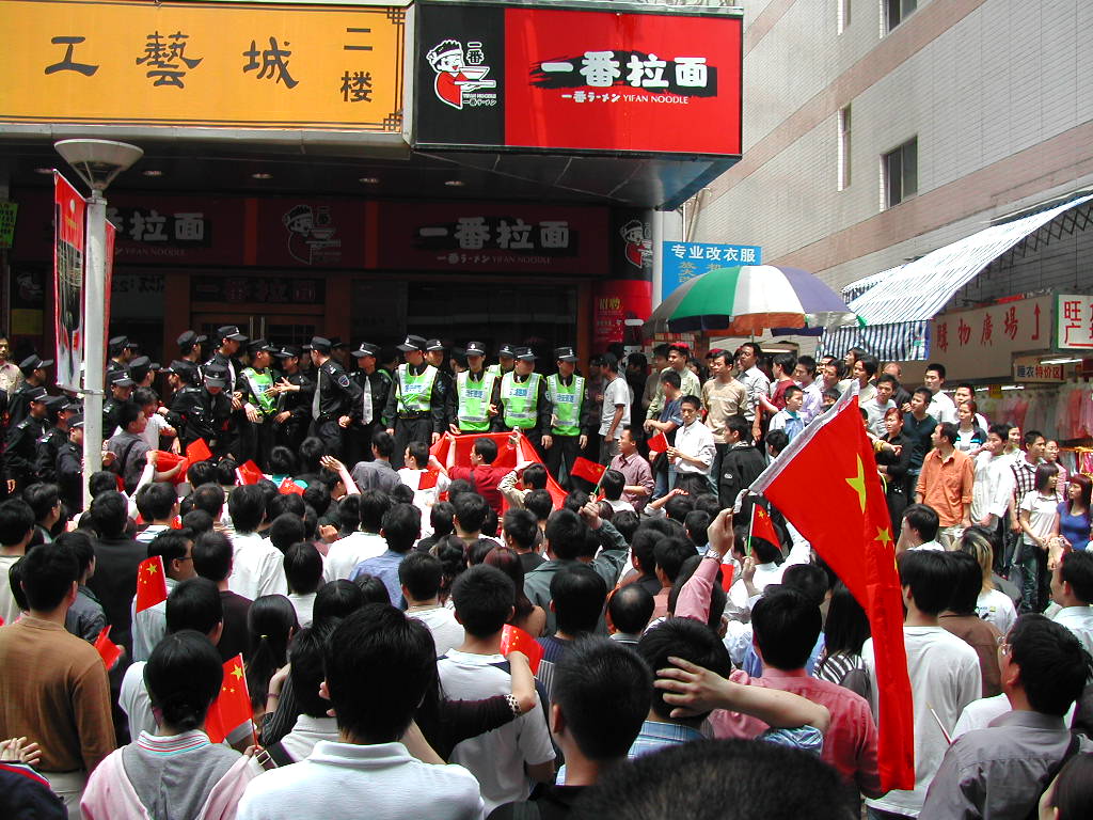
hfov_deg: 49.0
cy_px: 410
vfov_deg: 37.7
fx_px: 1200
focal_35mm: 38
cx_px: 546
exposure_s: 1/309
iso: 100
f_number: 2.8
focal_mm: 8
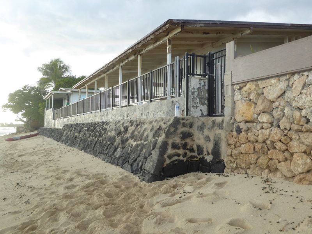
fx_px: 306
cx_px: 156
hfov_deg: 54.0
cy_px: 117
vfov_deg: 41.8
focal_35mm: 34
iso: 80
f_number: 3.6
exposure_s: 1/160
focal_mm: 5.8
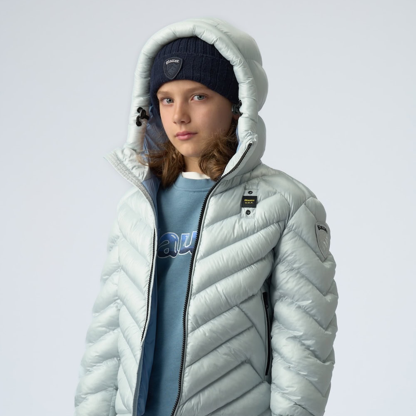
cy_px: 264
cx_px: 208
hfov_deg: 15.2
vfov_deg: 15.1
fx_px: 1564
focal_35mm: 115
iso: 100
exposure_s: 1/160
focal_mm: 90
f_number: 11
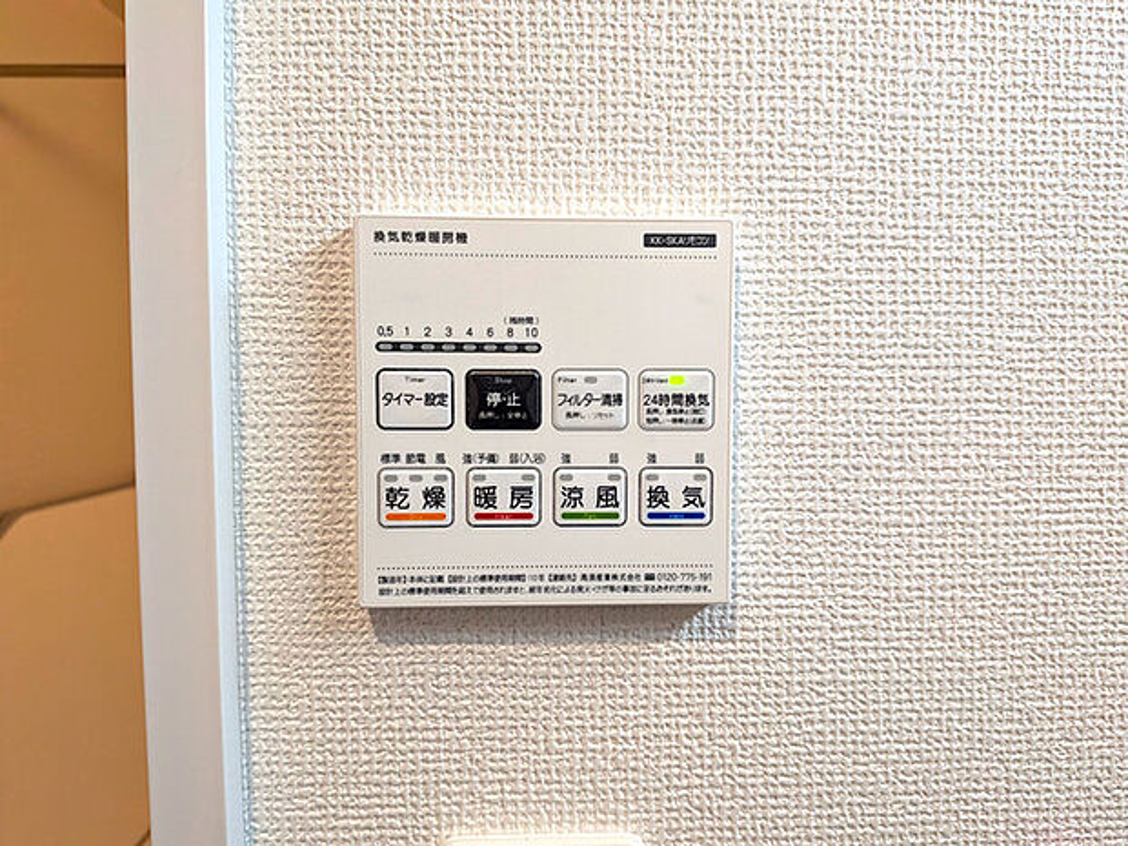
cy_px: 423
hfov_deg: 71.6
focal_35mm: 24
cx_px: 564
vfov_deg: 56.8
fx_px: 782
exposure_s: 1/120
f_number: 1.7
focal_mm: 4.53
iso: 236
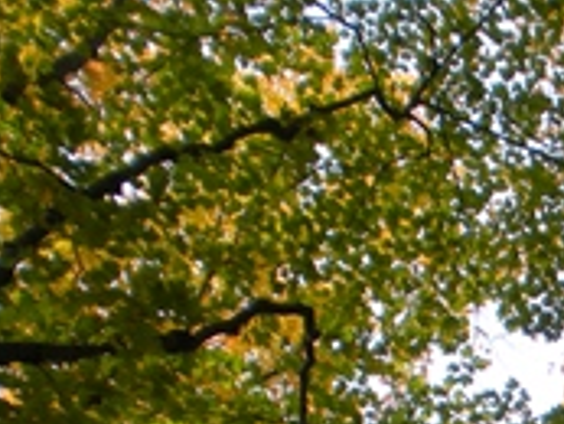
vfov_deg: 11.4
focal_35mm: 125
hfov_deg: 14.9
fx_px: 2038
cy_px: 633
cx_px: 782
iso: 64
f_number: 3.5
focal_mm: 6.3
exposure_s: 1/372
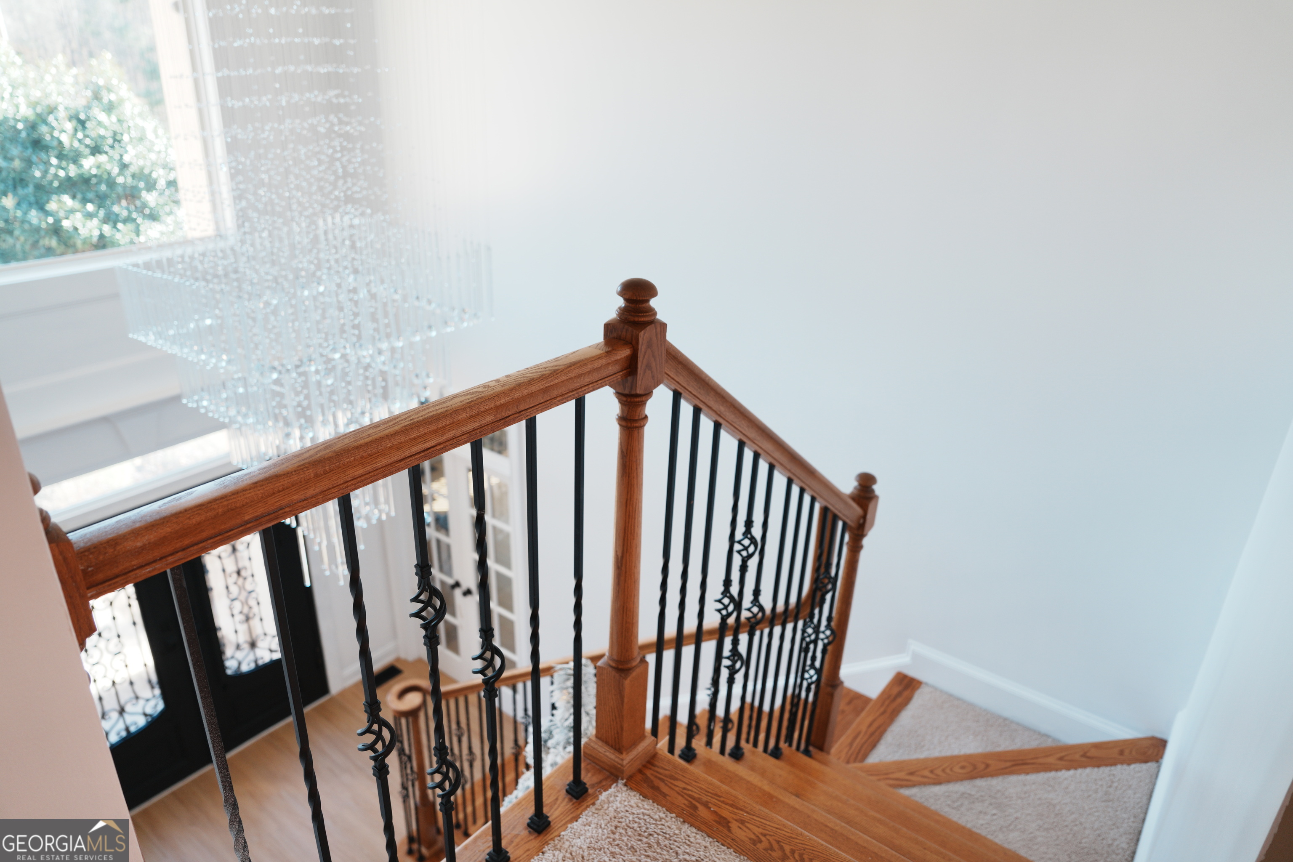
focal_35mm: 24
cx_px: 646
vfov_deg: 53.1
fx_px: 862
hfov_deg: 73.7
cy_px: 431
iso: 160
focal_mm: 24
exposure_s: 1/80
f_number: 2.8
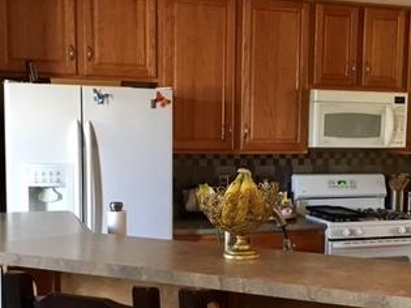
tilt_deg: -6.1
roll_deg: +0.1
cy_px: 202
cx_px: 261
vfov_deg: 24.7
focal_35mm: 59
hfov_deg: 32.5
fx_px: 700
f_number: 2.2
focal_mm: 4.15
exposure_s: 1/30
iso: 200
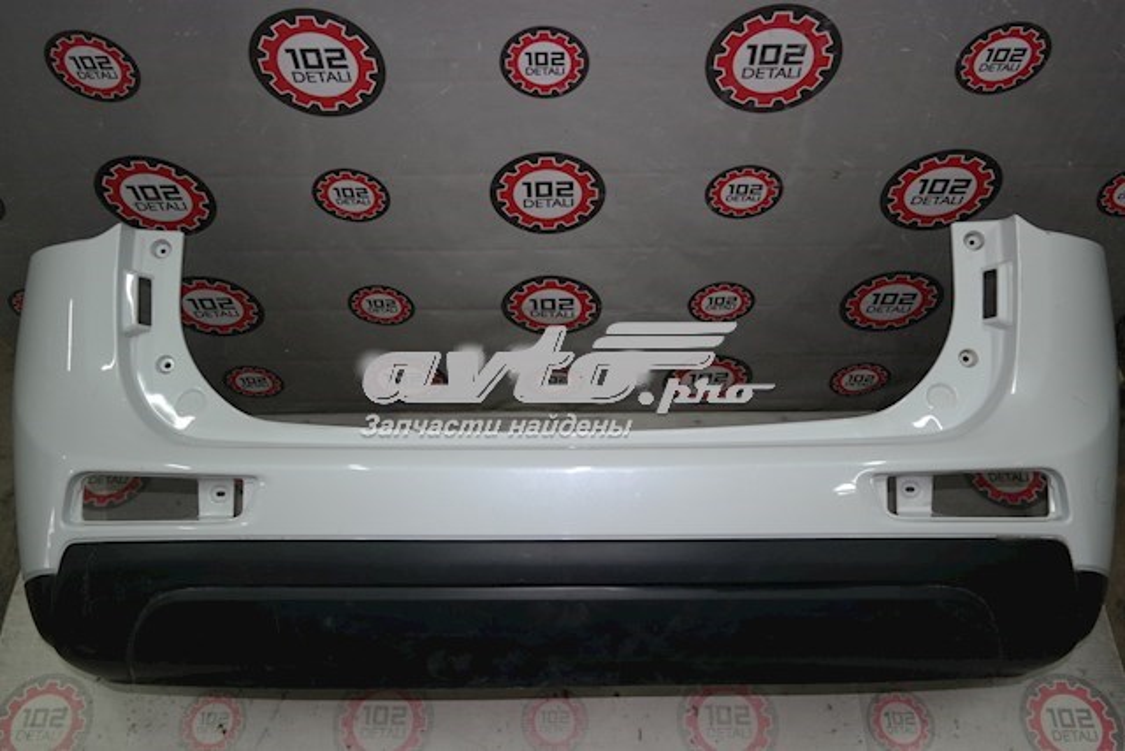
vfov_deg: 43.6
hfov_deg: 61.9
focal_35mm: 30
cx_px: 562
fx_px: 938
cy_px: 376
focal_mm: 20
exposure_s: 1/40
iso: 400
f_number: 3.5
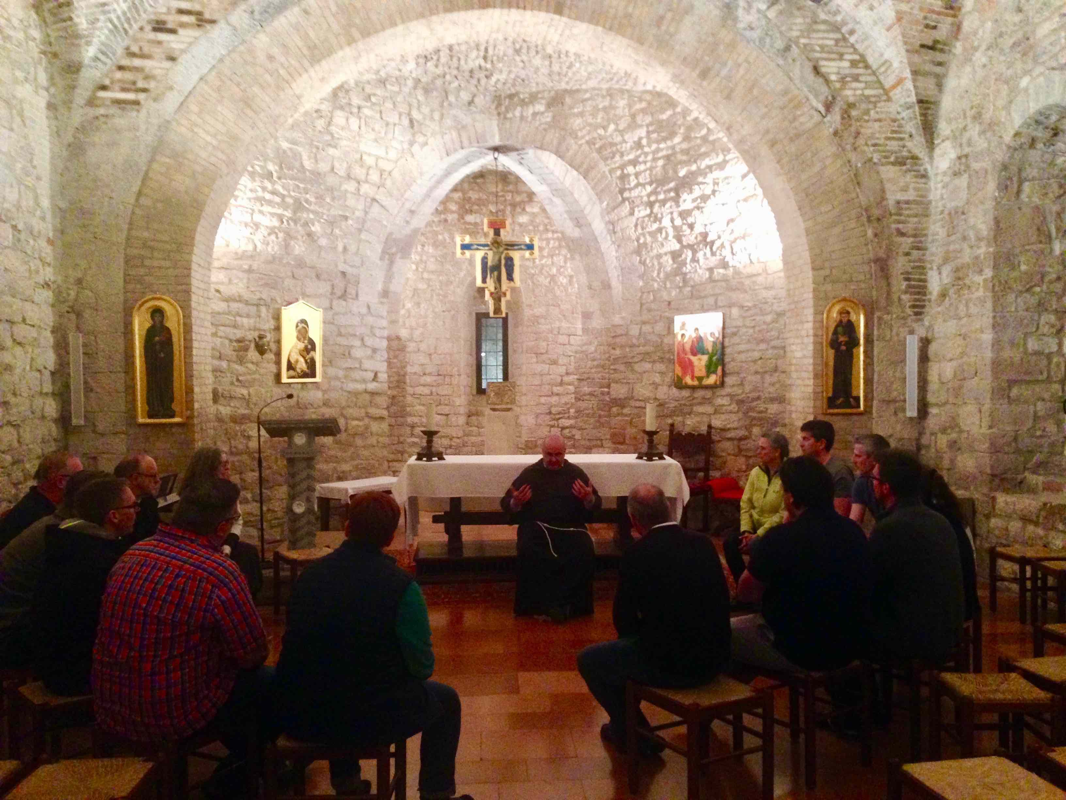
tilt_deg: -1.5
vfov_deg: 42.9
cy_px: 400
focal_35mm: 33
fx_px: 1016
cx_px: 533
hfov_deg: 55.4
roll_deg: +0.2
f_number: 2.4
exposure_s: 1/15
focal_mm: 4.12
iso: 320
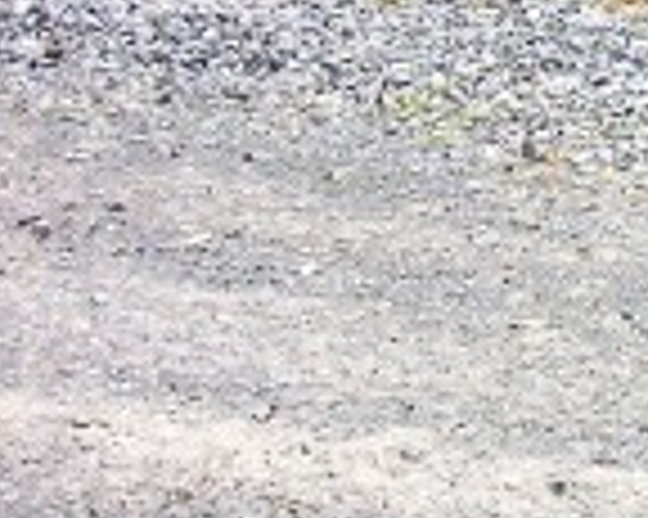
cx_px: 868
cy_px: 158
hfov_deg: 19.3
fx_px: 1744
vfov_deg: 16.8
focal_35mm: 91
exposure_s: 1/125
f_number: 9.5
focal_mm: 7.5
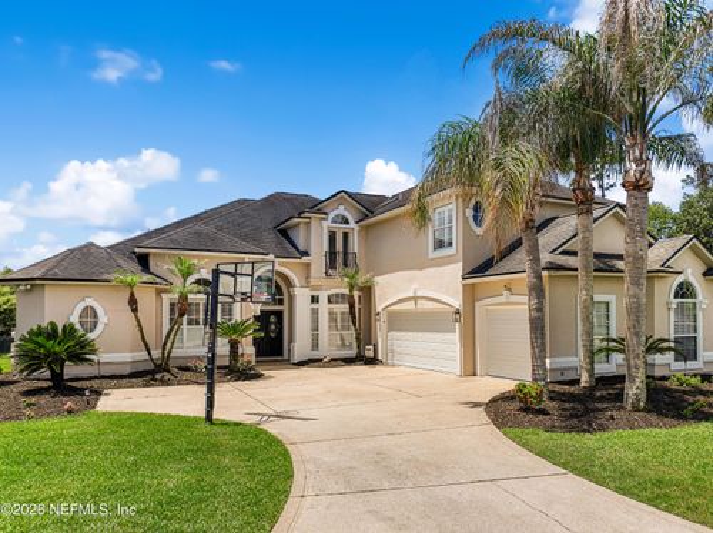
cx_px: 356
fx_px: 494
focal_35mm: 24
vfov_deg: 56.7
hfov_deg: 71.6
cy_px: 266
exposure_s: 1/1600
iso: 100
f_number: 2.8
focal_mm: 12.29
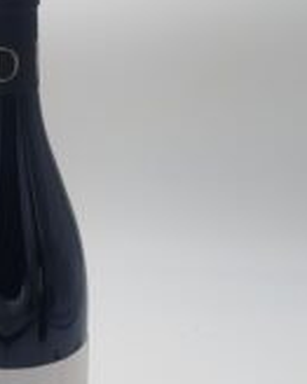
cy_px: 155
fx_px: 705
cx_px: 7
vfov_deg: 30.4
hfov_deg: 23.6
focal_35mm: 62
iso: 50
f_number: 2.4
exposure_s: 1/55
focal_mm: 4.3
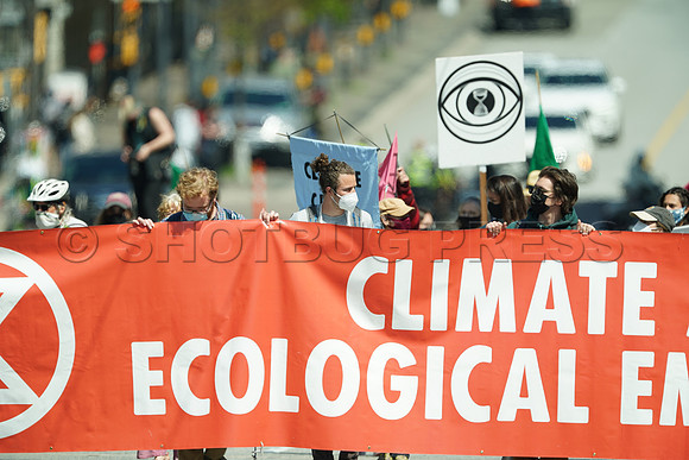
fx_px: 16080
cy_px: 230
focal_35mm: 840
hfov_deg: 2.5
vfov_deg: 1.6
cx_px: 344
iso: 100
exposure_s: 1/320
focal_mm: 840
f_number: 6.3
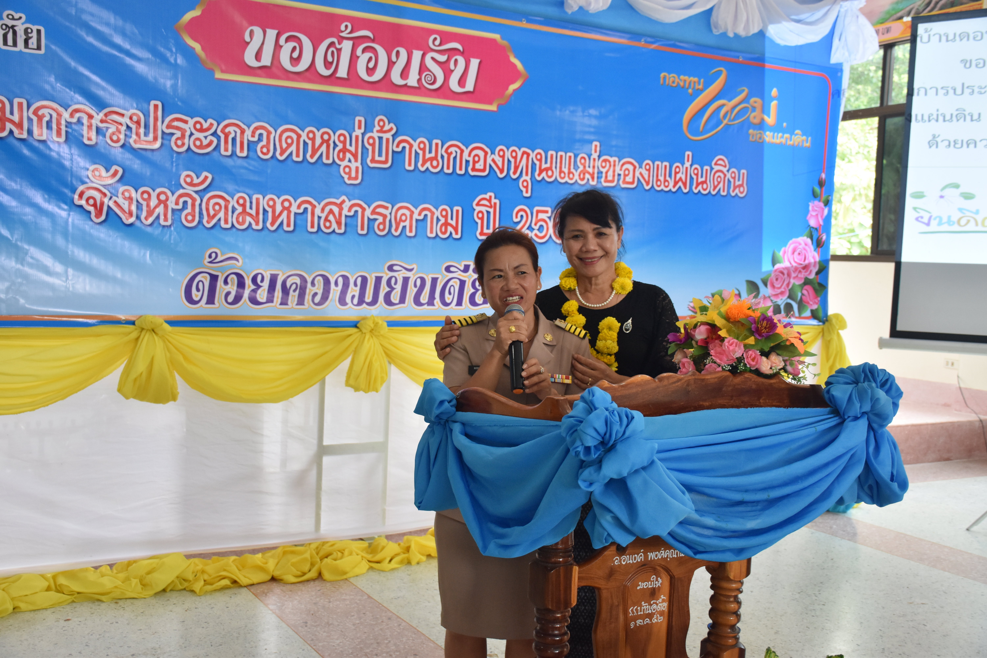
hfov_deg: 49.6
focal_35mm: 39
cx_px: 494
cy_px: 329
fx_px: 1069
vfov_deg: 34.2
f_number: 3.8
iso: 1000
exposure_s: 1/60
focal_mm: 26
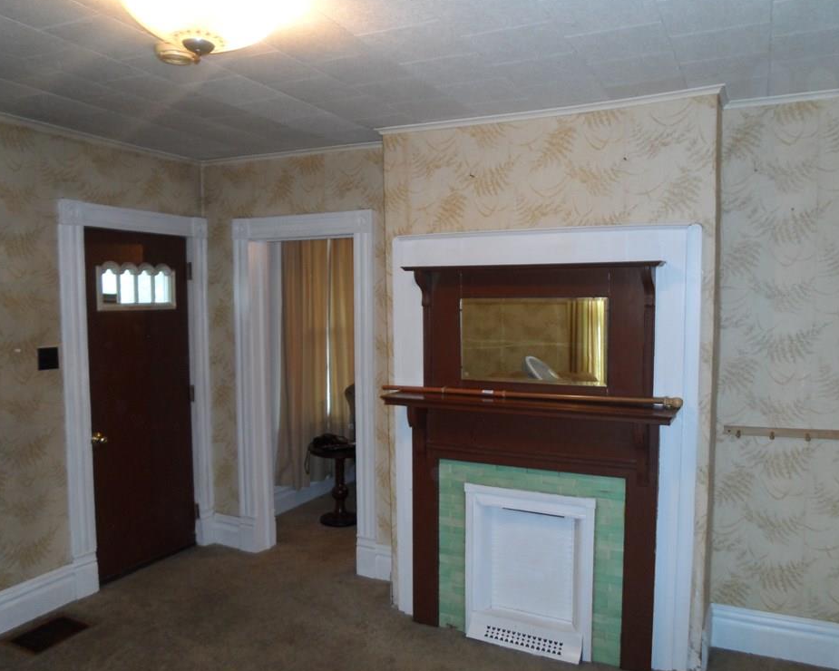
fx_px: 670
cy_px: 342
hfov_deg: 64.1
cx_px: 426
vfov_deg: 53.2
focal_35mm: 27
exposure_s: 1/30
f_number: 2.5
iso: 200
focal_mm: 4.5
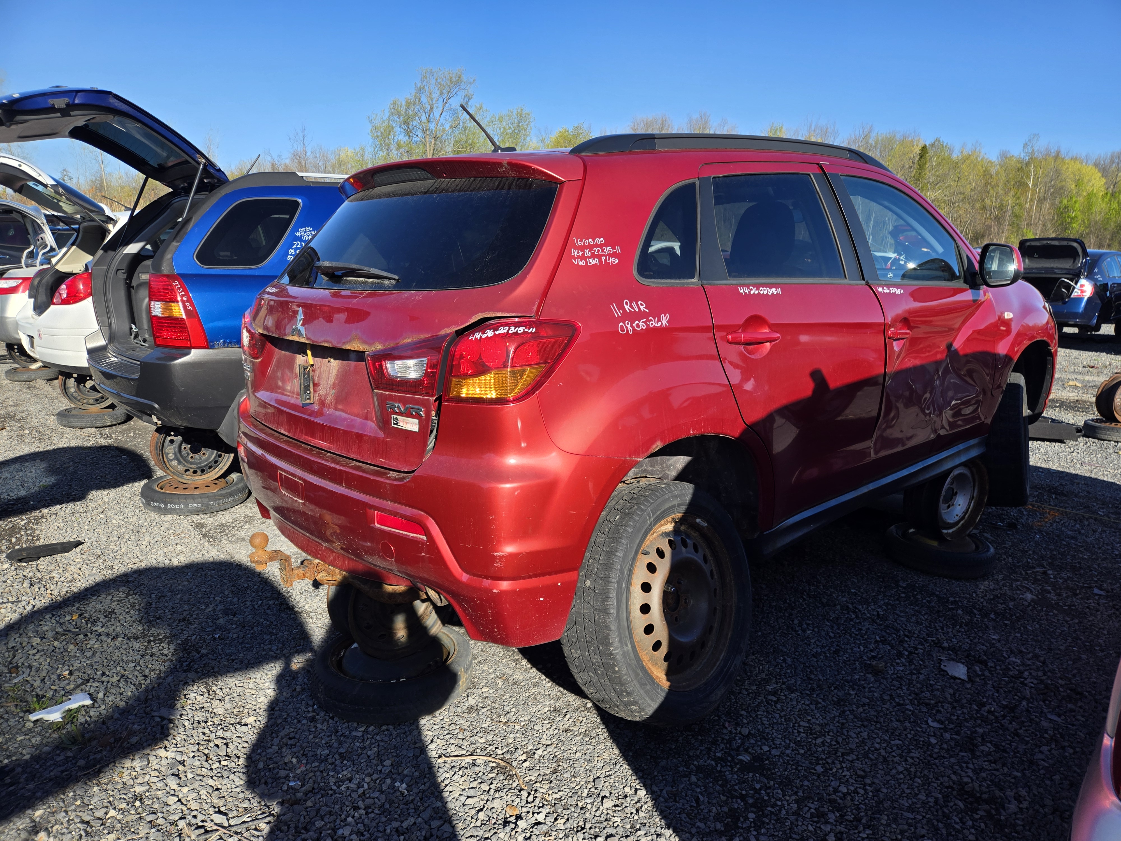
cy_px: 420
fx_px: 745
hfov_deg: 73.9
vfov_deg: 58.9
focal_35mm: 23
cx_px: 560
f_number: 1.8
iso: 25
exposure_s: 1/1176
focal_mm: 5.4
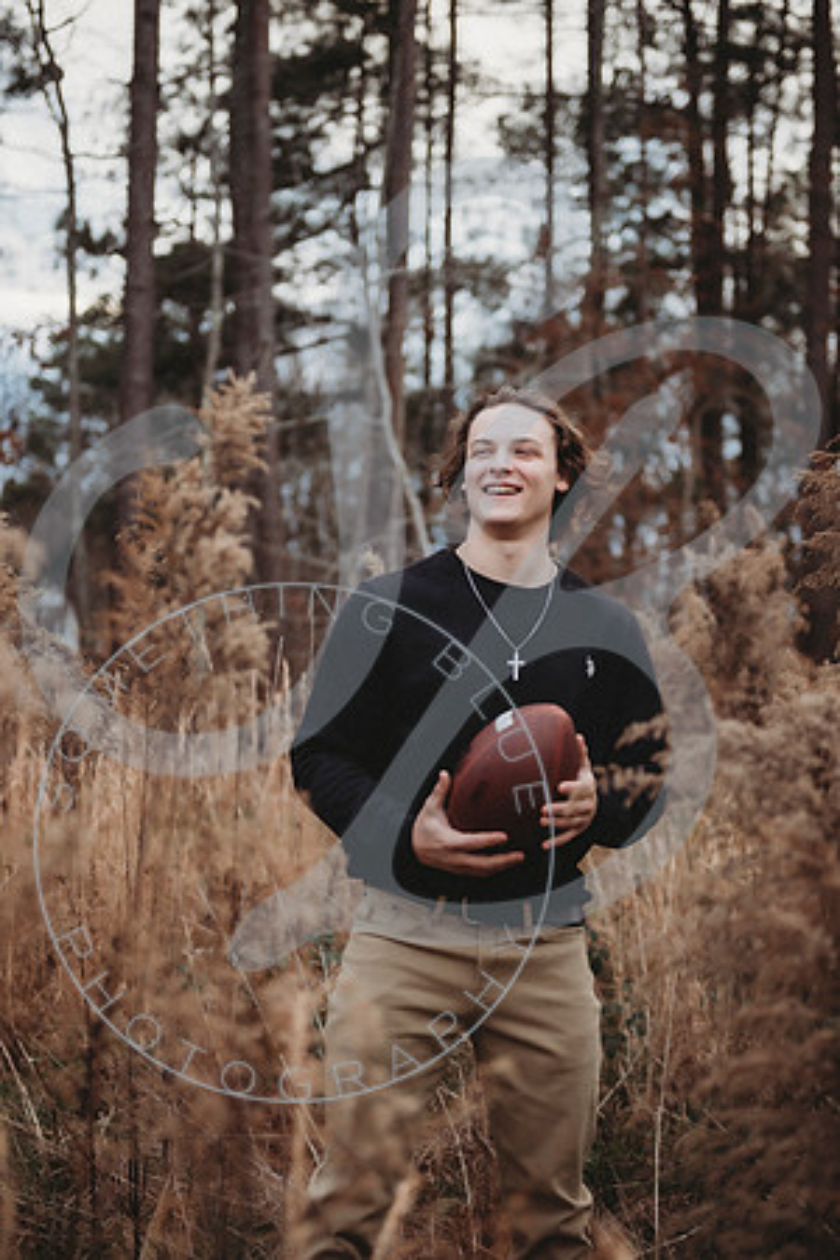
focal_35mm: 56
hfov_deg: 24.2
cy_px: 630
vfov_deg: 35.6
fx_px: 1960
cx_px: 420
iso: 100
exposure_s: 1/160
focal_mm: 56
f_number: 2.8
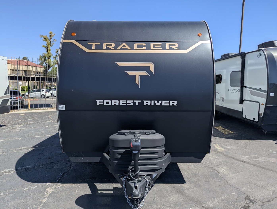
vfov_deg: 56.9
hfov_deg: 71.5
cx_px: 138
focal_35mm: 24
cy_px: 104
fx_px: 192
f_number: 1.85
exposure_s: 1/2058
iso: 43
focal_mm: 6.81
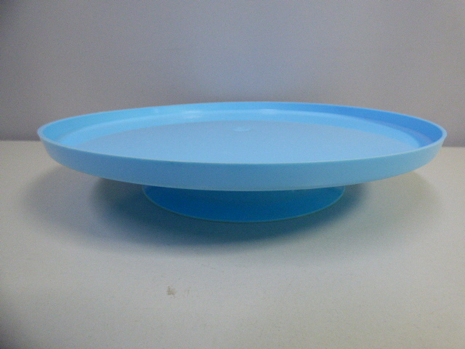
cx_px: 232
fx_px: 269
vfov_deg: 66.0
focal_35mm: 20
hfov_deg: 81.7
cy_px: 174
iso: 400
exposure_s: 1/60
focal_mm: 3.58
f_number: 2.8
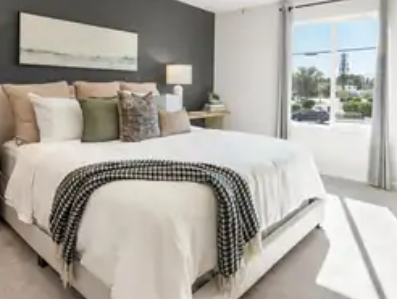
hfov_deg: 68.7
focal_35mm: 25
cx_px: 160
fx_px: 287
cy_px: 86
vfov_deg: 53.2
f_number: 8
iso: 200
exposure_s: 1/6
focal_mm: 16
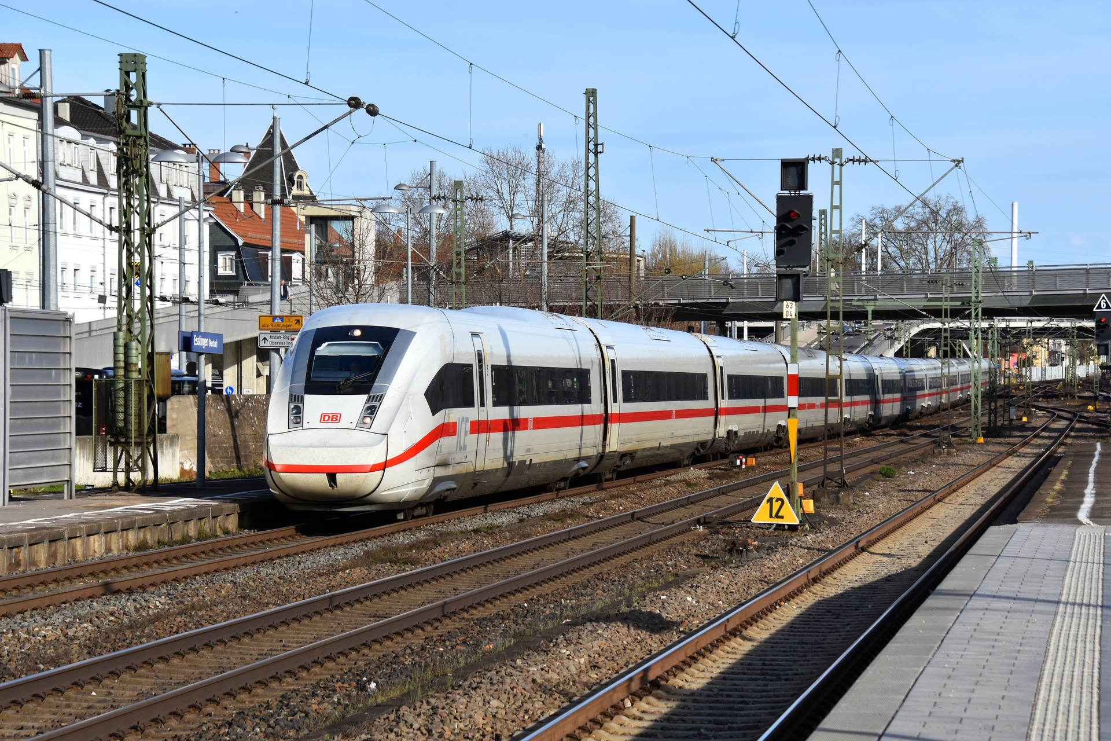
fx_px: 3981
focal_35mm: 129
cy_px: 370
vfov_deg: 10.6
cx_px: 556
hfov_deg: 15.9
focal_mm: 86
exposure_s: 1/1600
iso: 400
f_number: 7.1
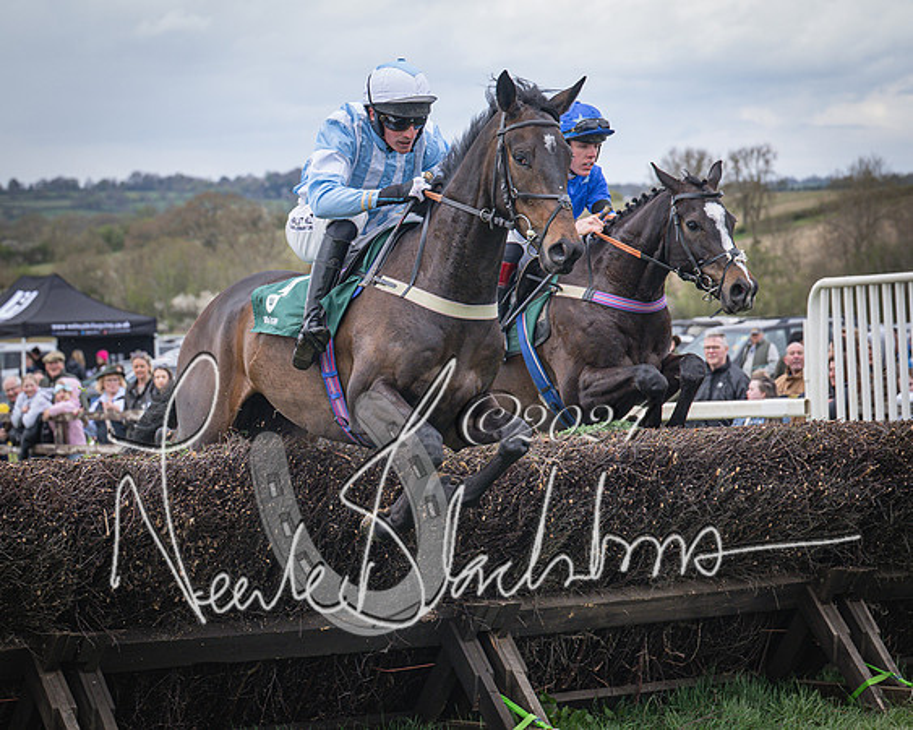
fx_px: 3386
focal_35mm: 125
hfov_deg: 15.4
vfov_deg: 12.3
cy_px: 384
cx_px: 455
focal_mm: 70
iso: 500
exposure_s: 1/1600
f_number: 4
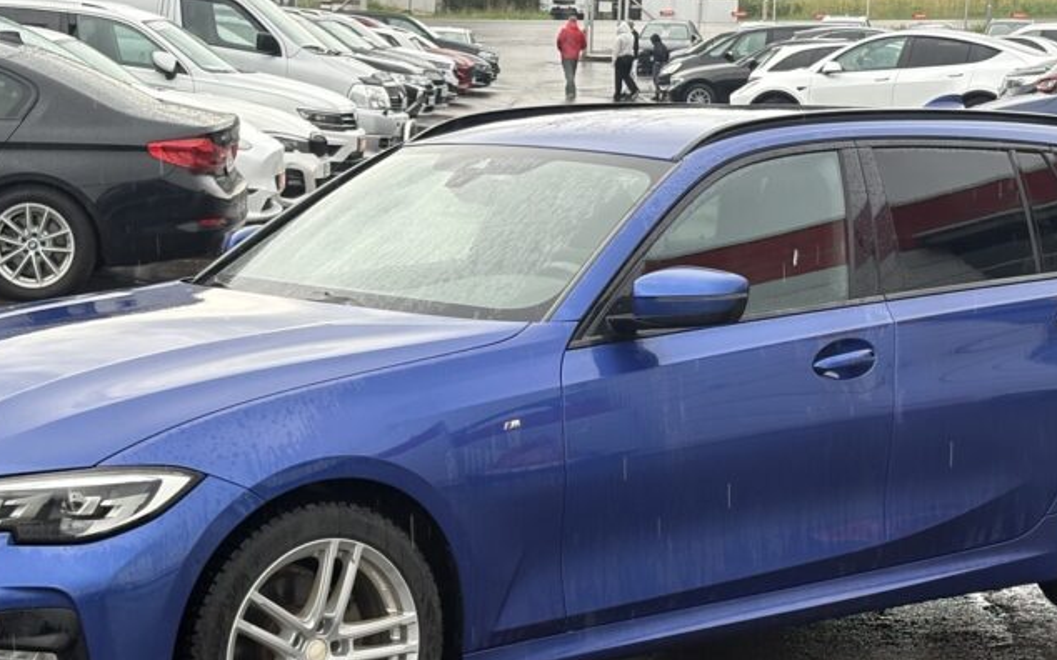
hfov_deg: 23.3
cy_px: 513
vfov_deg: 14.6
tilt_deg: -10.0
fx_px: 2563
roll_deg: -1.9
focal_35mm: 89
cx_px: 512
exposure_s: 1/246
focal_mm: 5.96
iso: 40
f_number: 1.6
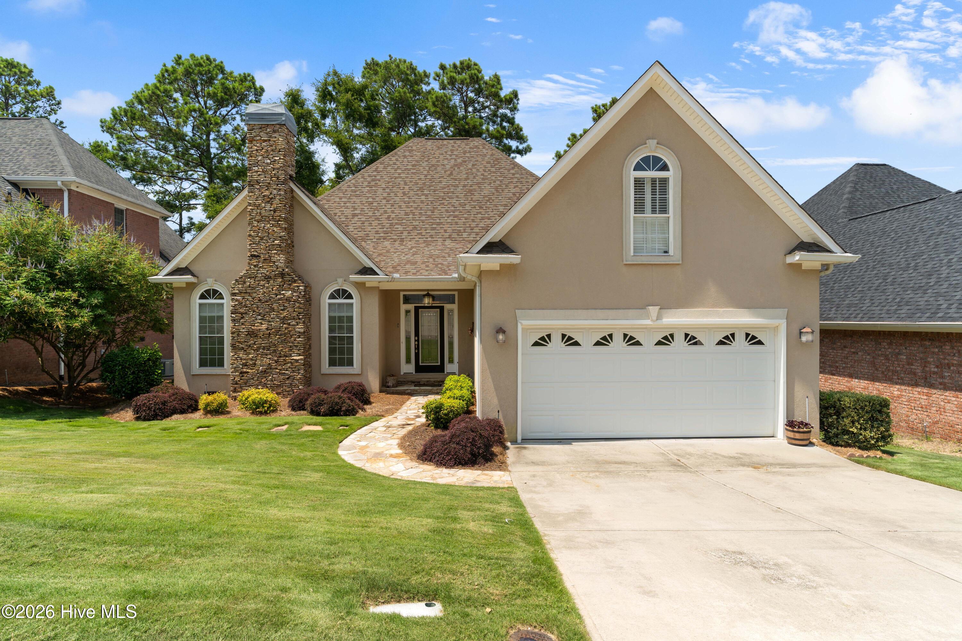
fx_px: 534
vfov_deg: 61.9
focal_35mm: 20
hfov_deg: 84.0
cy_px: 320
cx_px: 481
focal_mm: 20
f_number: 8
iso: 50
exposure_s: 1/40
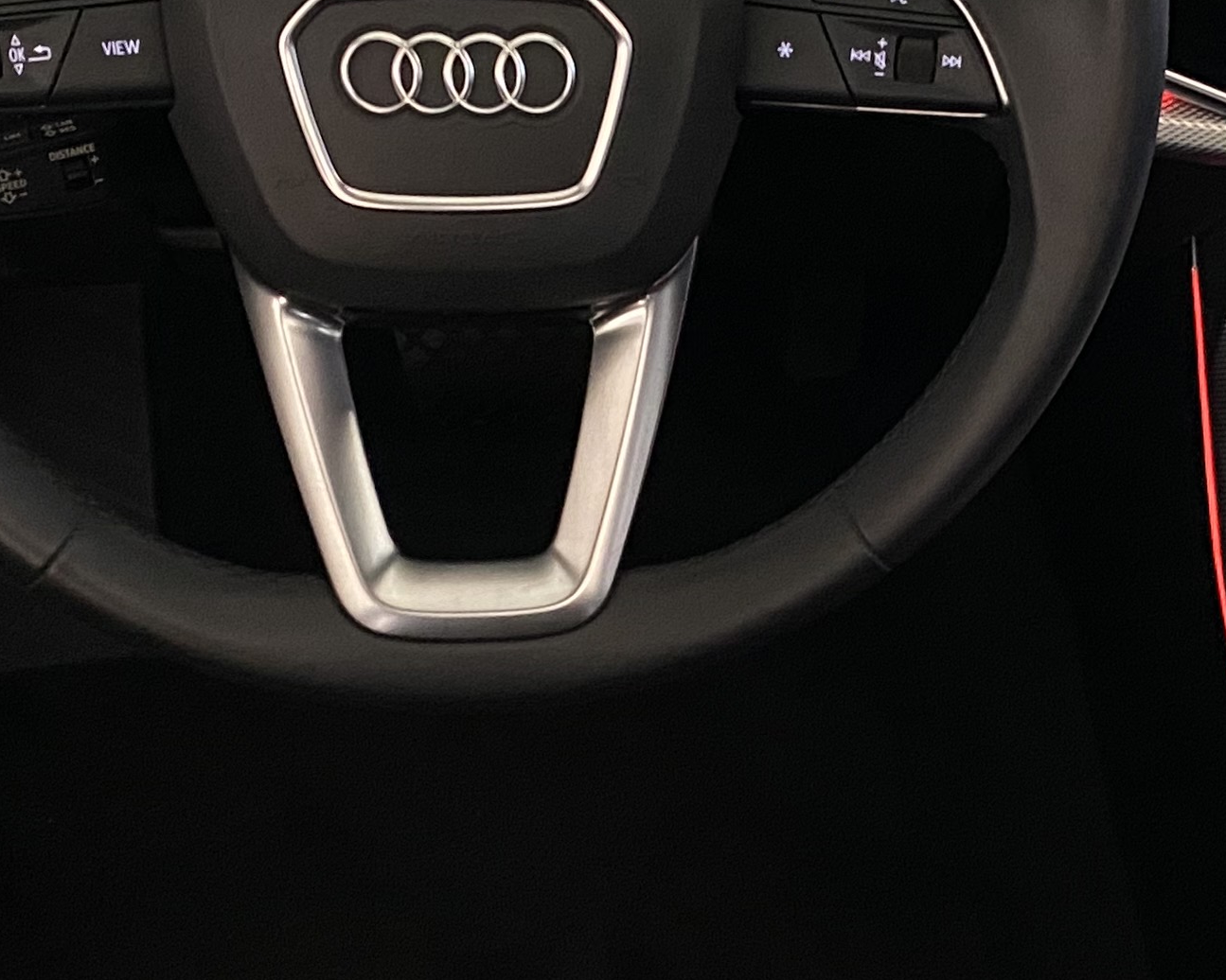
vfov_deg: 19.4
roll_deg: -3.5
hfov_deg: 23.9
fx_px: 2867
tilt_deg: -44.4
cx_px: 890
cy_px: 546
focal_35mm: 79
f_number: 1.8
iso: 500
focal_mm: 4.25
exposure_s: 1/51
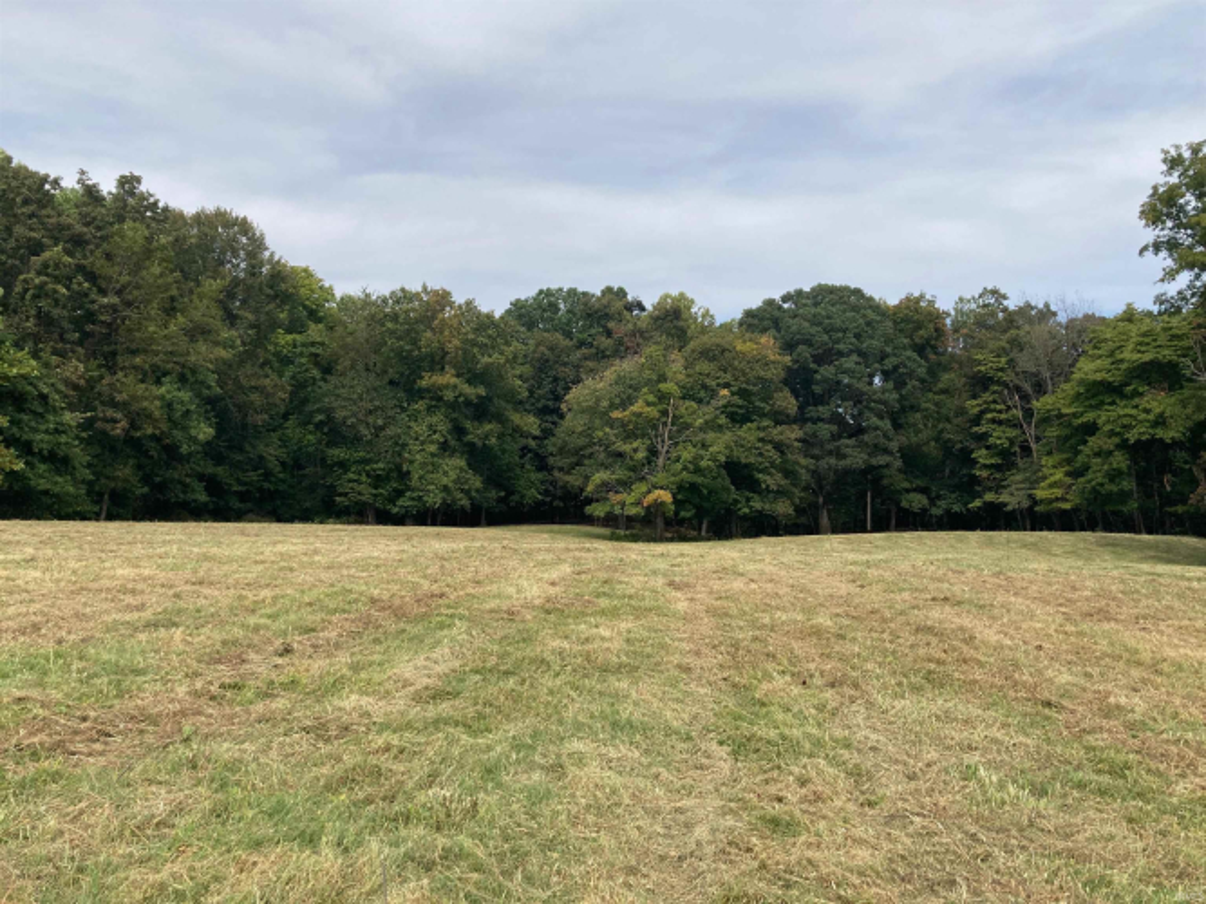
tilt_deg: +3.1
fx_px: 975
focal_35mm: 28
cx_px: 603
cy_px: 452
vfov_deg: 49.7
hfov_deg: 63.5
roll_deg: -0.1
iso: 20
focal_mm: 3.99
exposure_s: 1/1919
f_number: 1.8
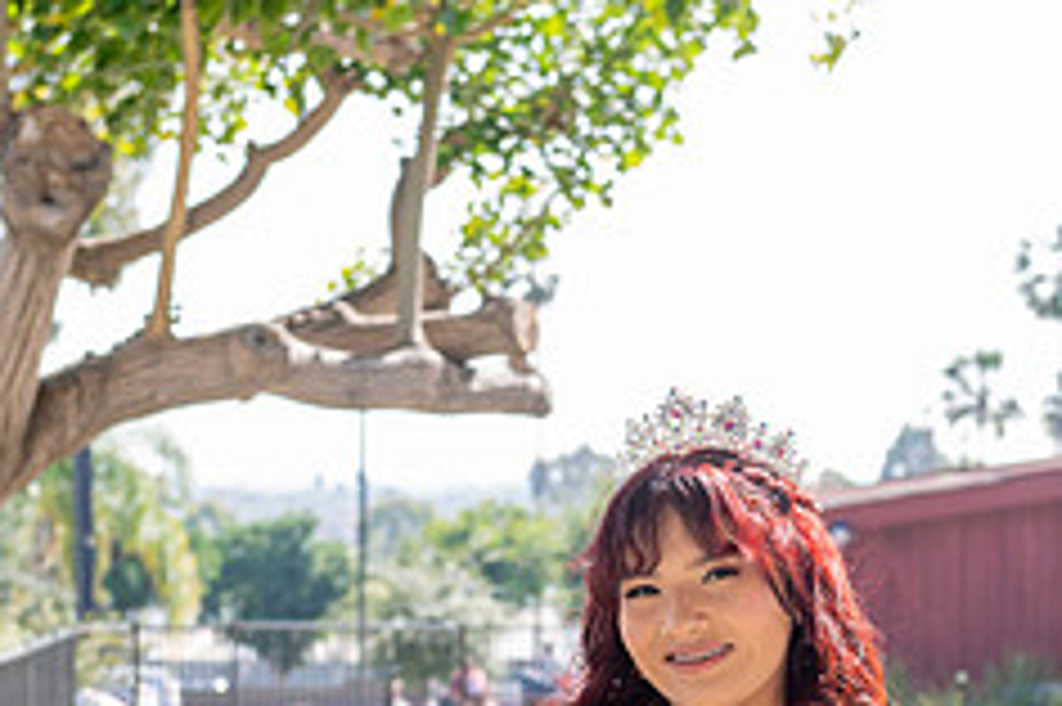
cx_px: 626
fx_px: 4245
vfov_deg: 9.4
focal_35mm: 144
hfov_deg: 14.3
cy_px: 811
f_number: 5
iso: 200
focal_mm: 55
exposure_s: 1/250
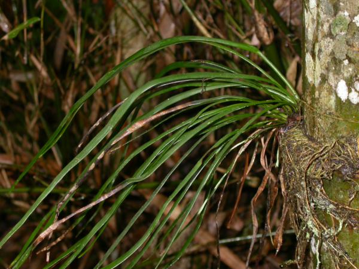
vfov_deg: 13.2
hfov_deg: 17.6
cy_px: 134
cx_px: 180
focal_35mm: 112
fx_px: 1162
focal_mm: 23.3
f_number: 4.2
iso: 100
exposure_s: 1/60.3
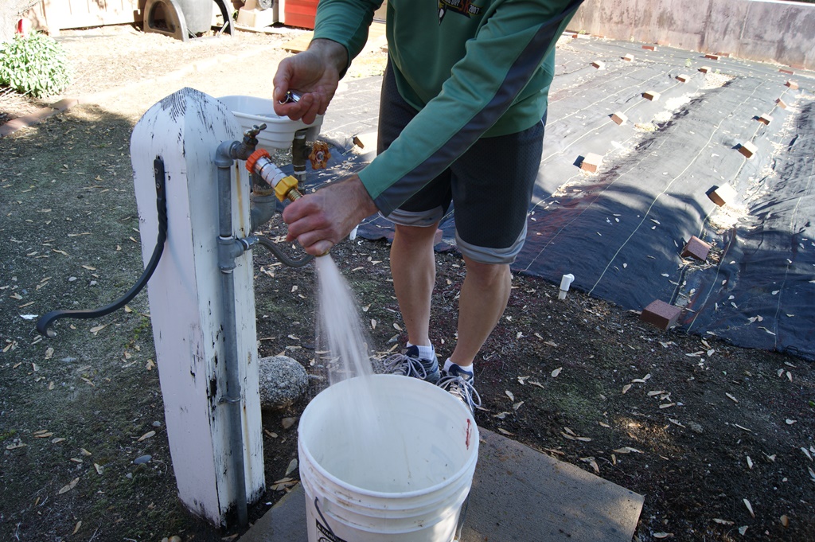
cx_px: 408
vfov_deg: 47.9
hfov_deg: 67.4
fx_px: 611
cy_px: 271
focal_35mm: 27
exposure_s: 1/50
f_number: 6.3
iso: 100
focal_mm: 18
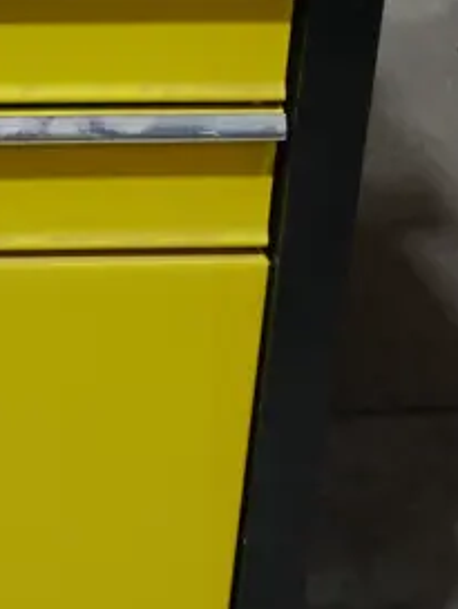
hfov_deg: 12.0
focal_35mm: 120
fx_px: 2115
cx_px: -117
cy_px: -9
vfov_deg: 16.1
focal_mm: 16
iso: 250
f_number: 3.6
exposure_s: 1/60
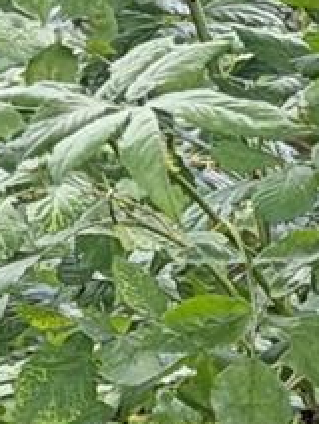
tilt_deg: +0.9
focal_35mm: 346
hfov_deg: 4.2
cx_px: -504
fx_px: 4247
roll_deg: +0.0
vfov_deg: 5.6
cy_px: -374
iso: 160
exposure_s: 1/212
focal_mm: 6.76
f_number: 1.78
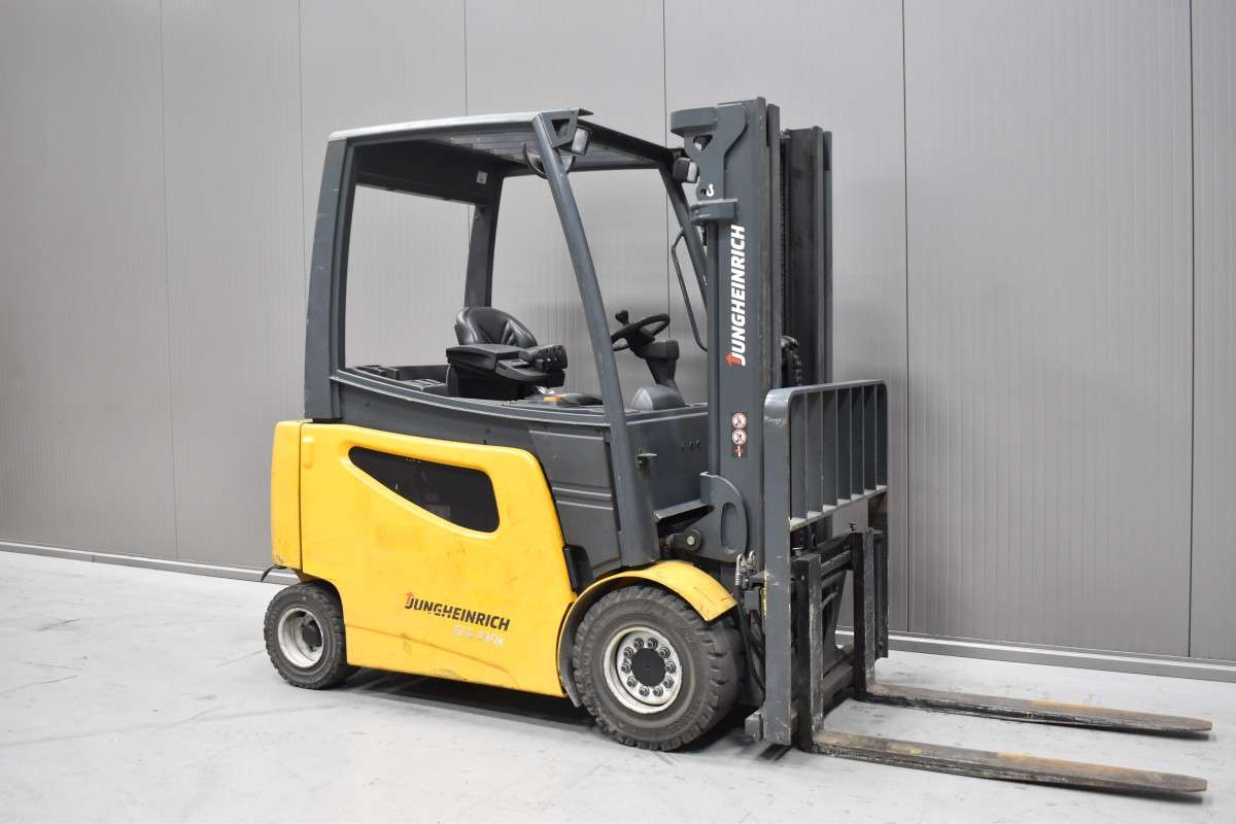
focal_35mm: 33
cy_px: 412
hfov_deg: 57.2
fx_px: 1133
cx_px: 618
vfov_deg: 40.0
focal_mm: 22
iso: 1600
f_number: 4.5
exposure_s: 1/30
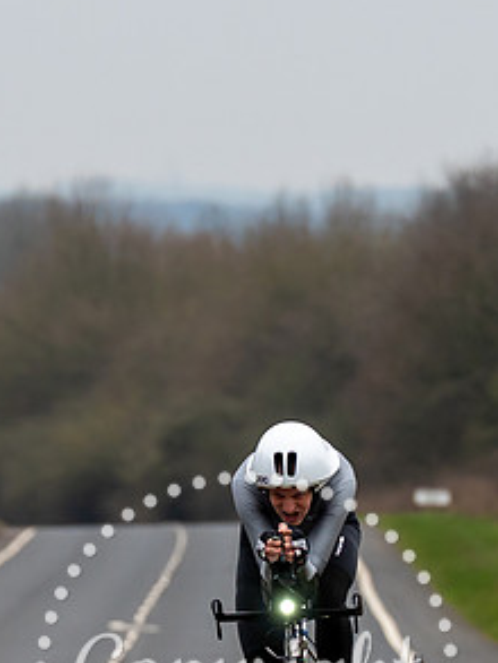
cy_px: 537
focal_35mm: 775
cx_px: 304
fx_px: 14855
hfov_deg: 1.9
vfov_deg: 2.6
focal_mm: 200
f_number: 5
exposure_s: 1/1000
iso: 500
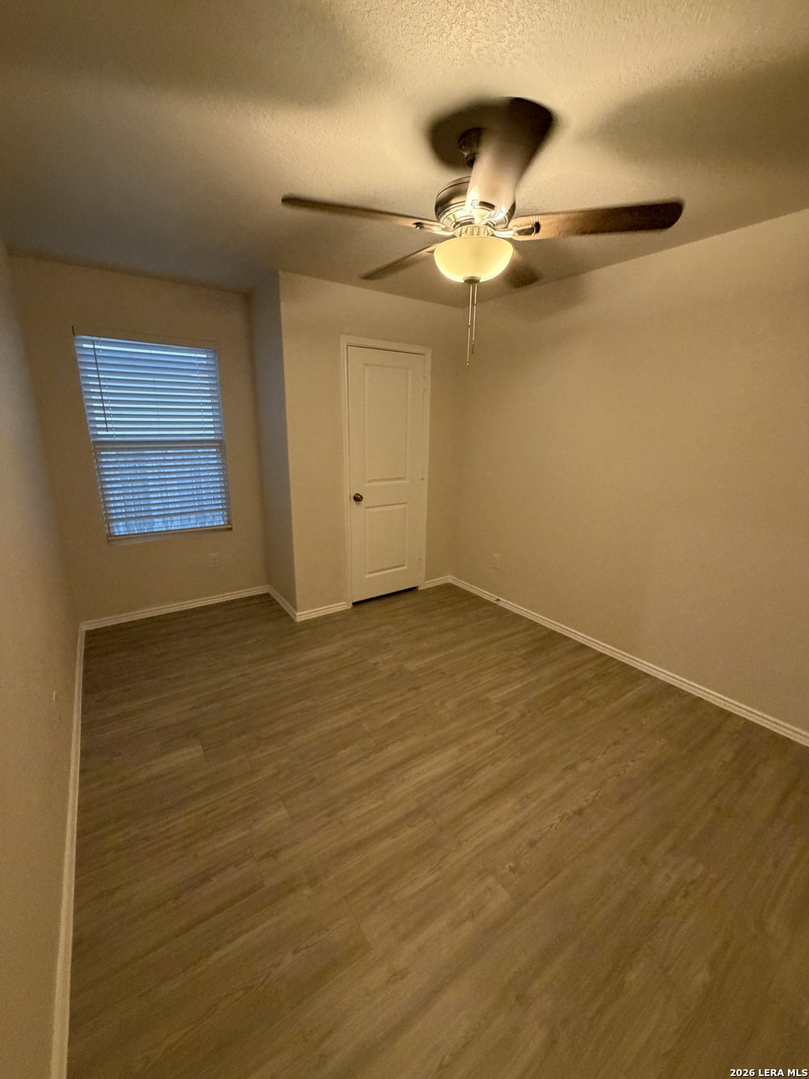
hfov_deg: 85.7
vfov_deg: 102.1
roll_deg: +0.9
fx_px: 436
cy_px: 540
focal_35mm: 14
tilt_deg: -13.4
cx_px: 404
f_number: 2.2
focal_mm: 2.22
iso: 400
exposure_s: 1/60
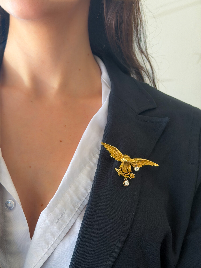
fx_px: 372
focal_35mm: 48
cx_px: 100
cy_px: 134
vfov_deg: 39.7
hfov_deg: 30.3
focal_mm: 6.76
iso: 100
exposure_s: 1/110
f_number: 1.8
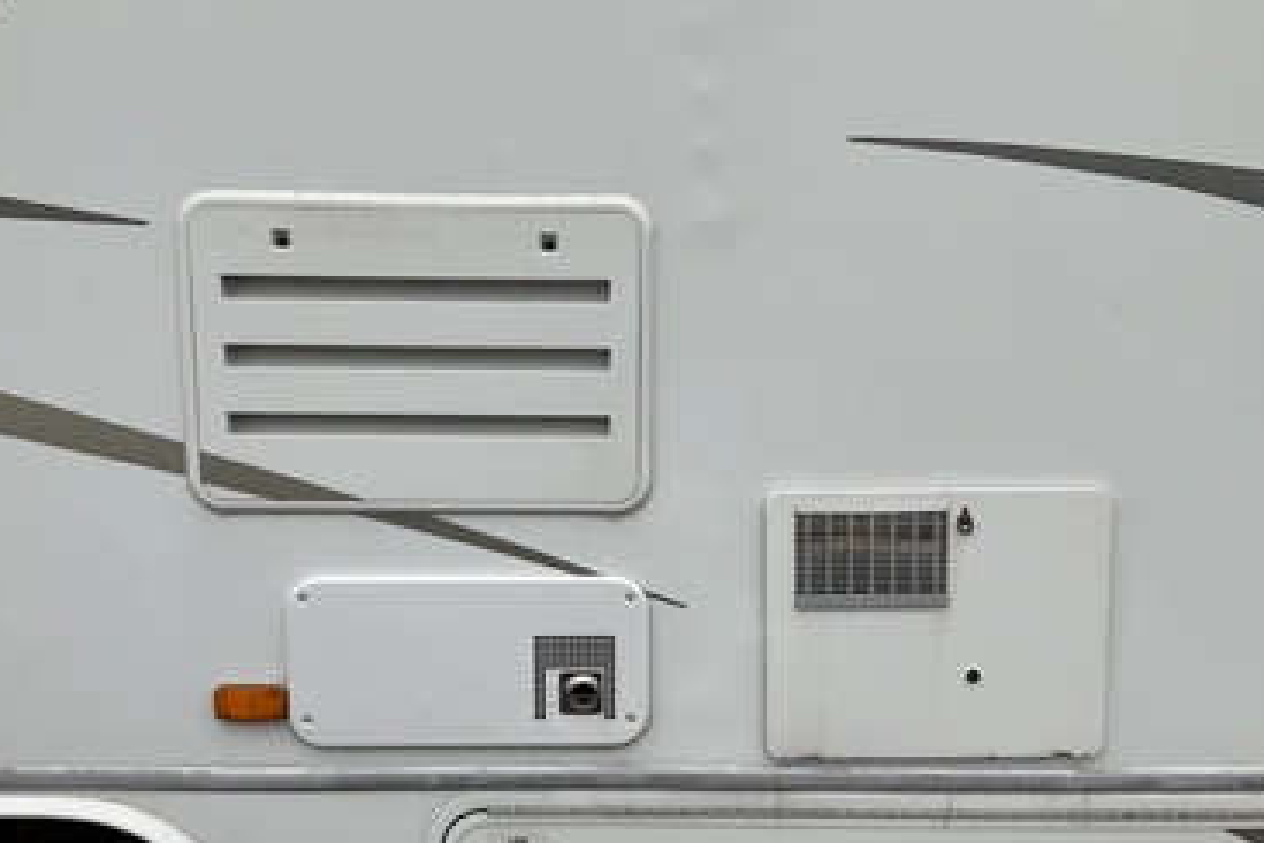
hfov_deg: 57.2
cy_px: 463
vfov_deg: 39.9
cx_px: 653
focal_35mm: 33
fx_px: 1159
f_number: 1.8
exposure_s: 1/1848
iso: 25
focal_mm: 3
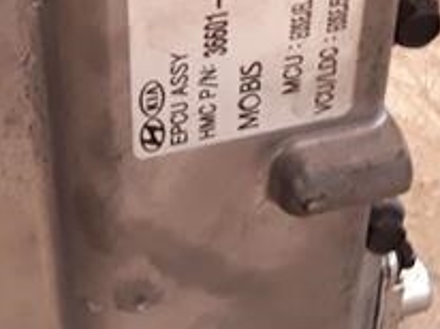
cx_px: 66
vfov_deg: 16.5
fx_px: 1105
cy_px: -9
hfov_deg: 22.1
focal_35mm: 87
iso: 100
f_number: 1.9
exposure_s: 1/17
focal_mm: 2.91
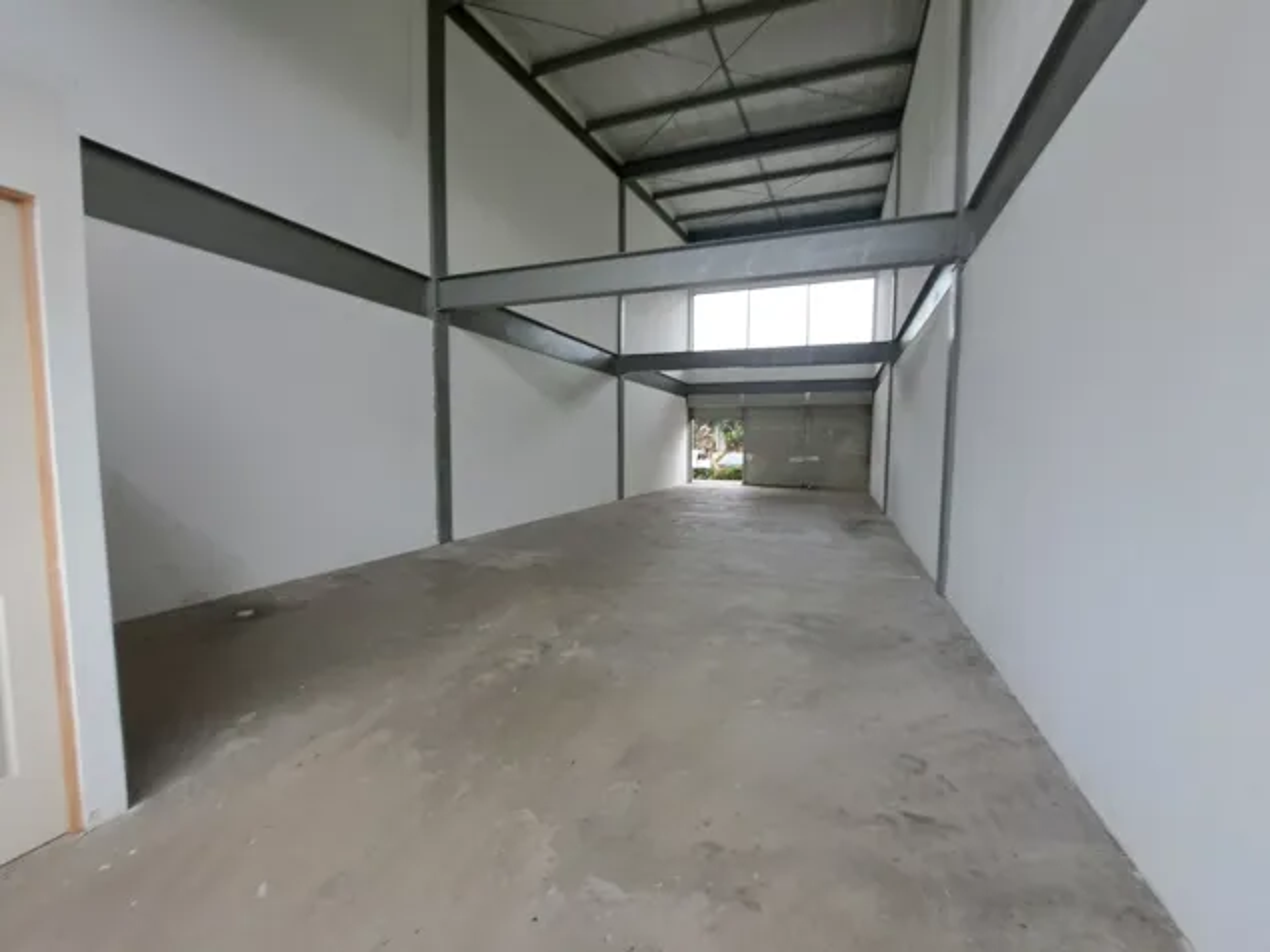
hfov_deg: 106.2
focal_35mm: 13
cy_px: 476
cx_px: 635
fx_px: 477
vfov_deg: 89.9
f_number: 2.2
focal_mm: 1.74
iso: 50
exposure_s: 1/60.2
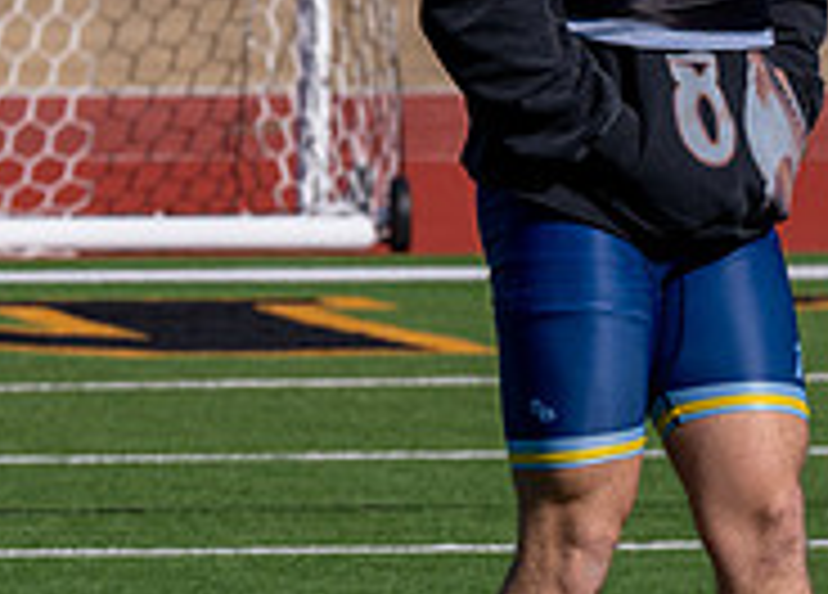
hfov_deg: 3.0
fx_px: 15590
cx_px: 623
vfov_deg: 2.2
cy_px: 138
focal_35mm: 662
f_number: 9
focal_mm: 168
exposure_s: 1/400
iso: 100
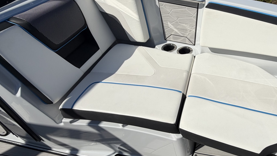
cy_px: 70
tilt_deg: -41.4
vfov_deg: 47.6
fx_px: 176
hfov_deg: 73.9
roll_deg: +4.0
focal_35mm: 24
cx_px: 185
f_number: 2.2
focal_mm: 2.22
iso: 20
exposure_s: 1/2410
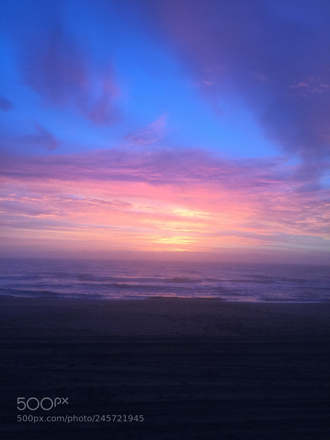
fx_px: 369
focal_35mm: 29
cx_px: 165
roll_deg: -1.1
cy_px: 220
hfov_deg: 48.2
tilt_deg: +6.1
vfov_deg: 61.7
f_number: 2.2
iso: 32
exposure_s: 1/30
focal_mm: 4.15
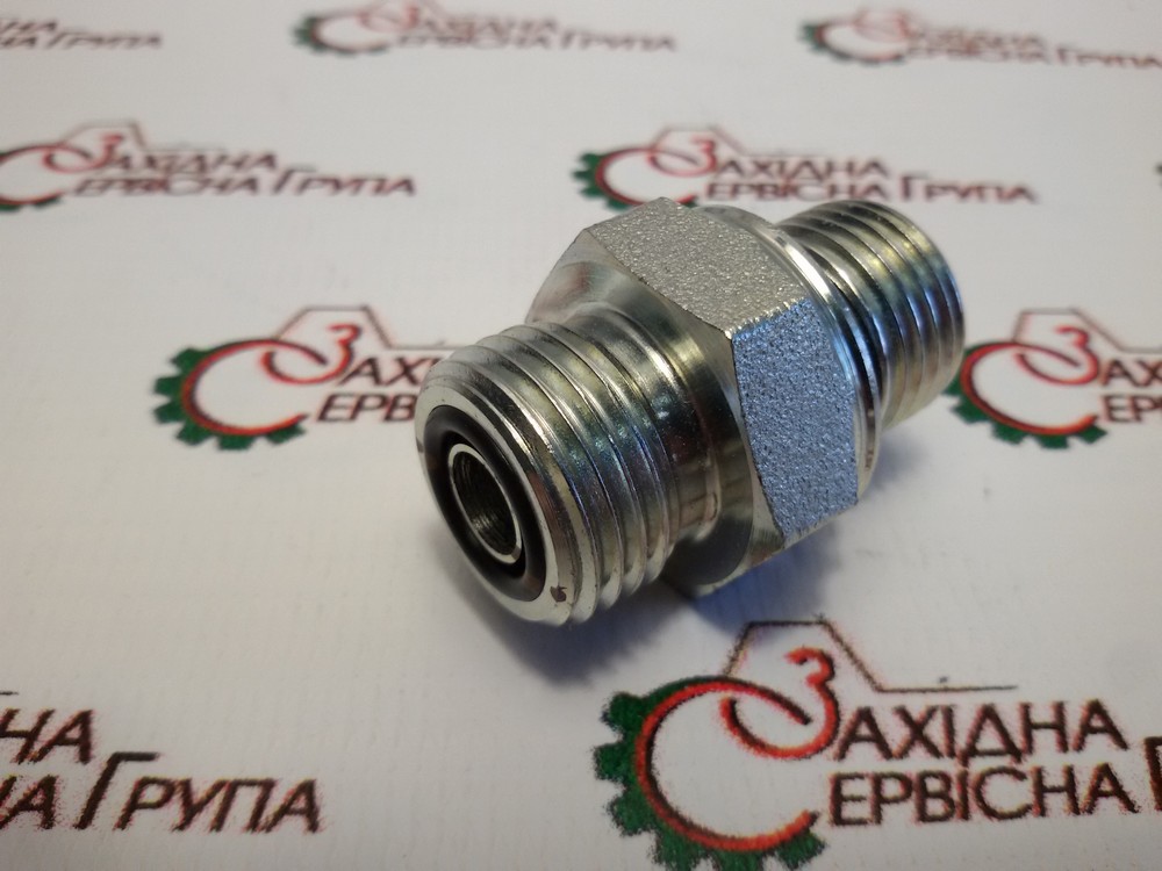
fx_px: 1041
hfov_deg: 58.4
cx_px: 581
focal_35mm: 31
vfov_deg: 45.4
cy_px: 436
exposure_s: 1/100
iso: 64
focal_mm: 2.93
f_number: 2.4
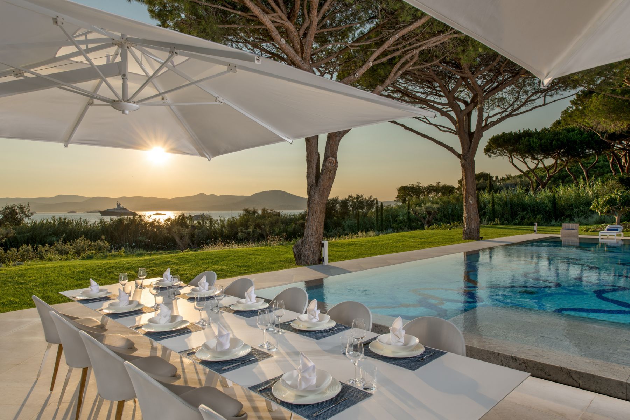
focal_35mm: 24
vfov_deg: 53.1
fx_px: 420
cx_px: 315
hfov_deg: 73.7
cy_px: 210
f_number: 13
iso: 64
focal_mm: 24
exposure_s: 1/40
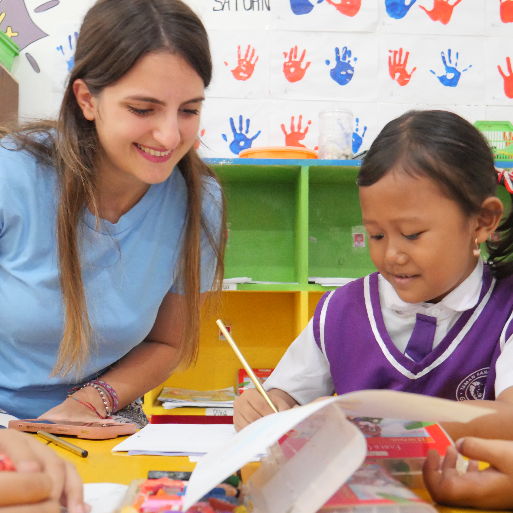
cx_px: 247
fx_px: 805
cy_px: 254
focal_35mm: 48
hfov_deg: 35.4
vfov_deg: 35.4
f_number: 4.5
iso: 3200
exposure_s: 1/10
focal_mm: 20
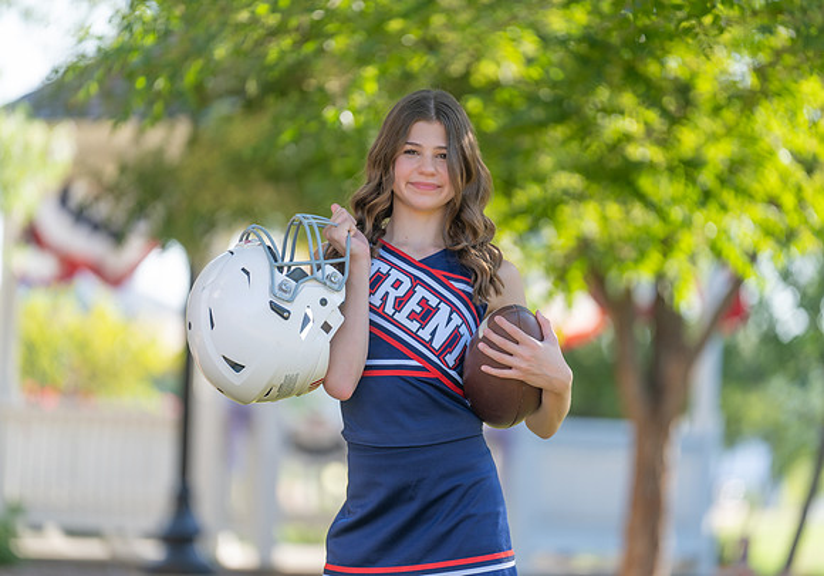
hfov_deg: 10.7
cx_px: 434
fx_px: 4400
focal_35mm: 189
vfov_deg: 7.5
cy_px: 286
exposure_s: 1/320
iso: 100
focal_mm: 178
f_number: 2.8
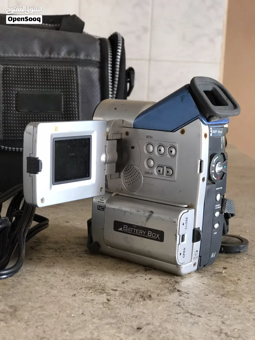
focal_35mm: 57
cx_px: 128
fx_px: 560
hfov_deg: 25.7
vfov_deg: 33.8
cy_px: 170
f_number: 2.8
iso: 50
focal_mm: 6.6
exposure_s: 1/50
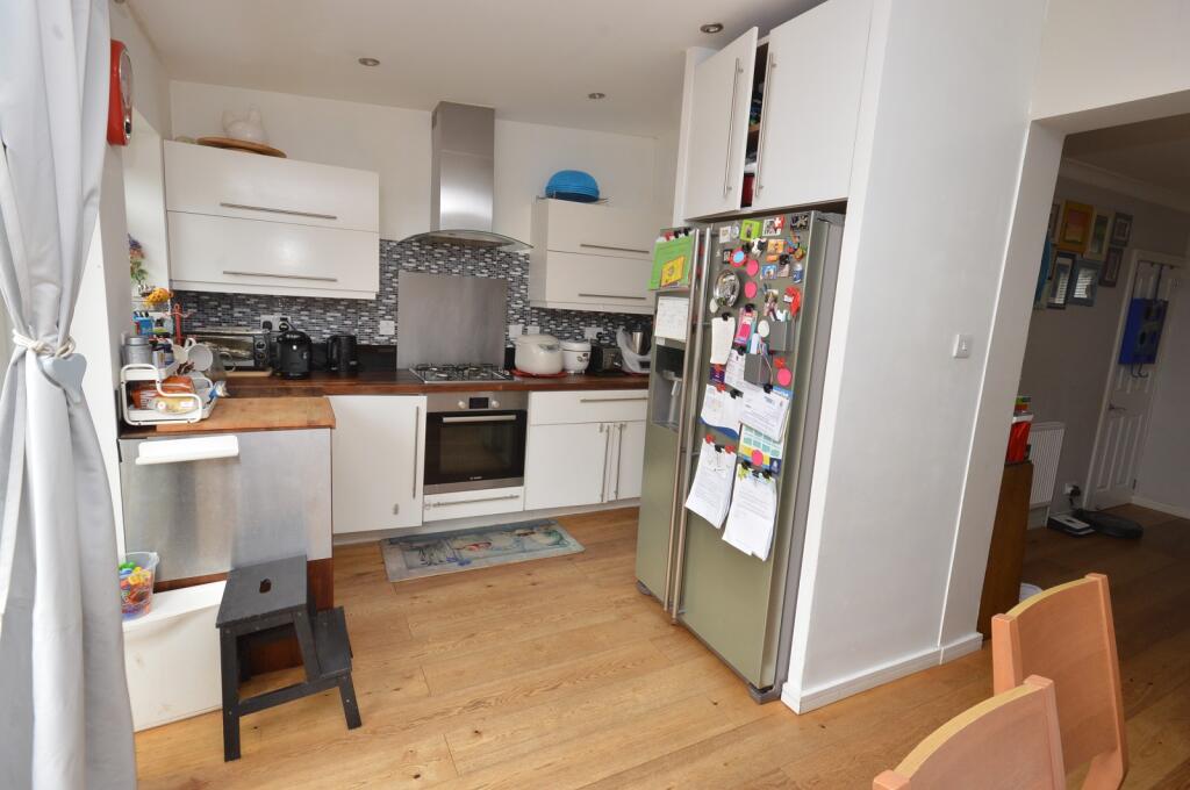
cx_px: 595
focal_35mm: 17
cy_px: 395
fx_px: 569
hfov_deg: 92.5
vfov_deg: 69.5
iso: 400
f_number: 13
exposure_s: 1/30
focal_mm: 11.5
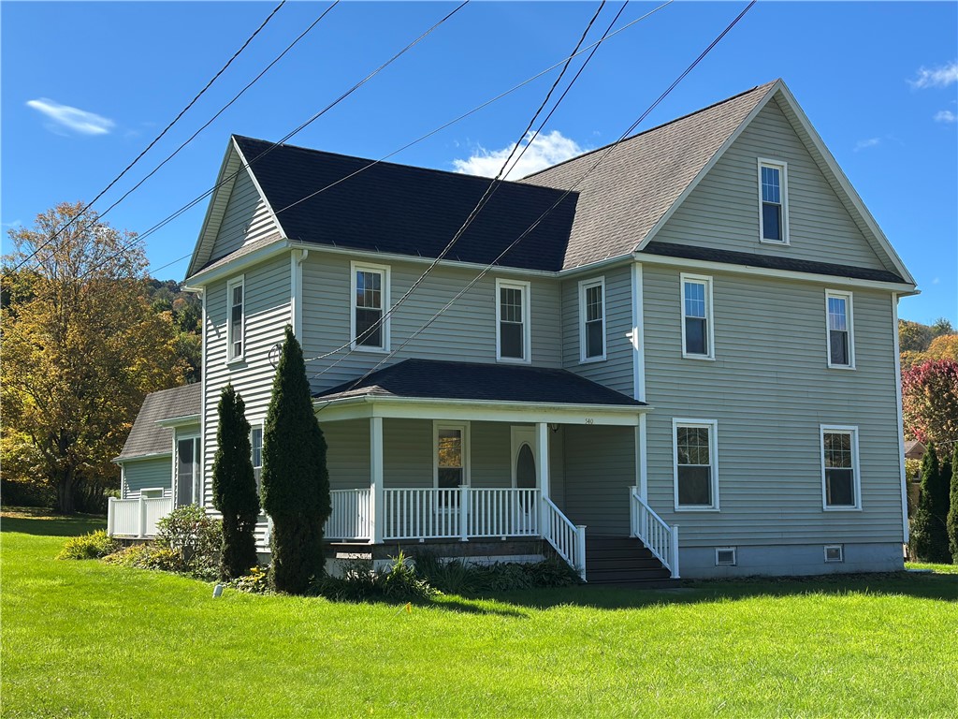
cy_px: 360
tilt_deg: +6.3
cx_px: 479
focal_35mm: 48
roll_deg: -0.4
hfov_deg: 39.7
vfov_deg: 30.3
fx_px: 1328
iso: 100
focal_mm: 6.86
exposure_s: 1/2809
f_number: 1.78
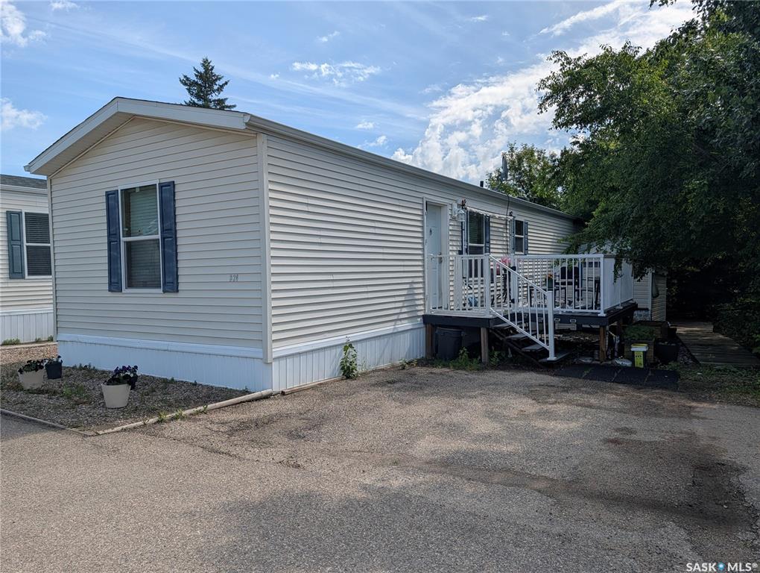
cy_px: 286
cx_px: 380
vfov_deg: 56.9
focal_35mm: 24
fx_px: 528
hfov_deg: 71.5
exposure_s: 1/2463
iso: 25
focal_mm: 6.9
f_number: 1.68
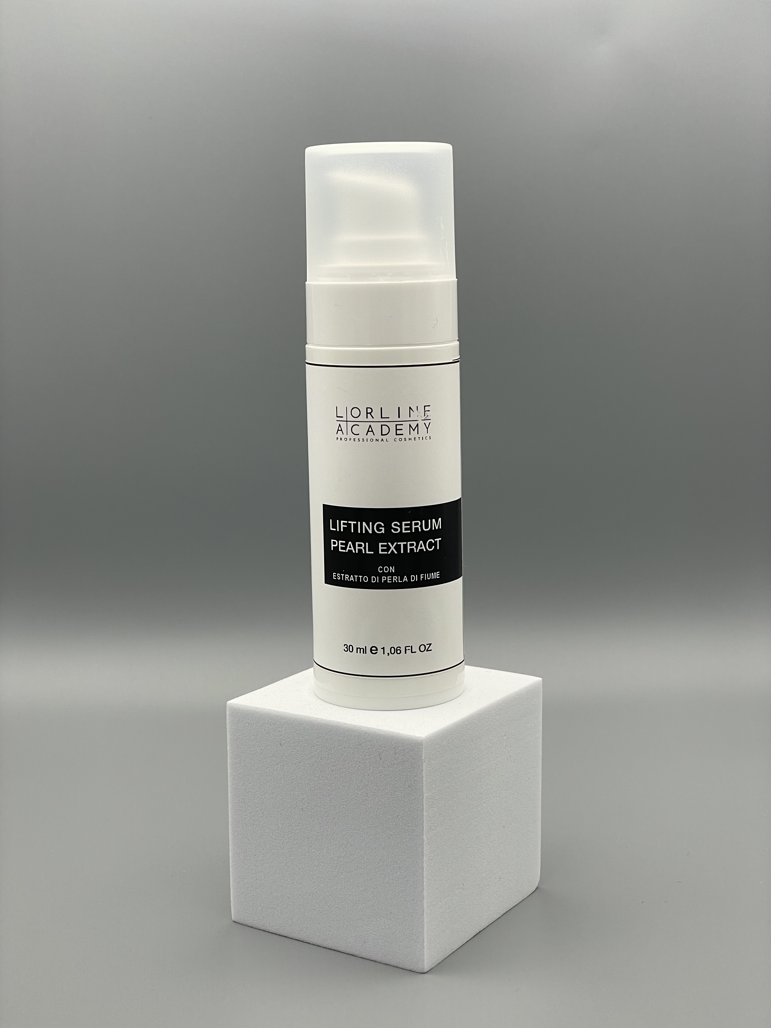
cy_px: 514
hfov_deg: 28.0
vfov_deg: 36.8
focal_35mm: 52
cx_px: 386
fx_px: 1544
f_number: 2
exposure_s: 1/100
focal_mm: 6
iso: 32
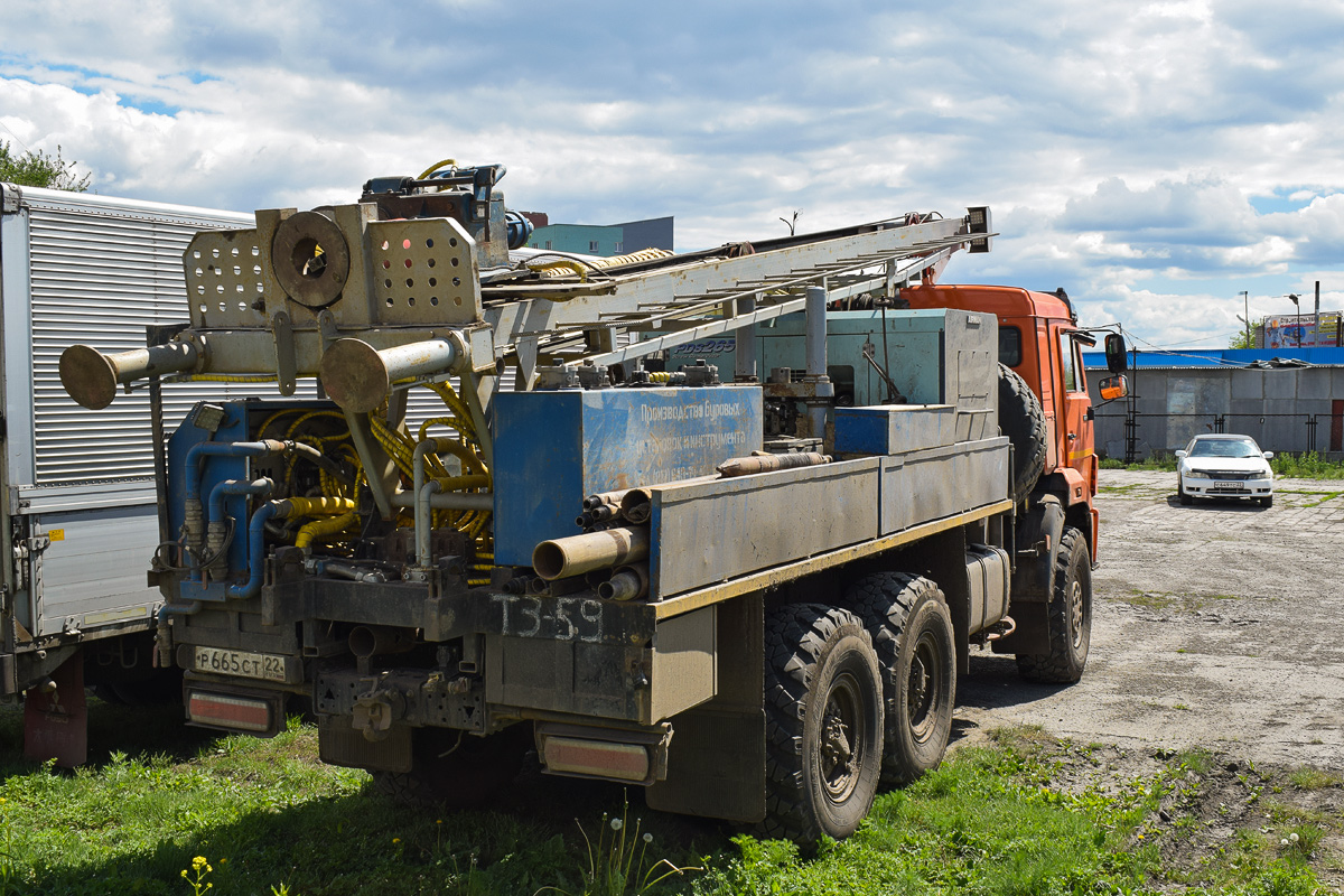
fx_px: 1344
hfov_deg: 53.1
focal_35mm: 36
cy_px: 448
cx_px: 672
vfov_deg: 36.9
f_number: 9
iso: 200
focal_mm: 24
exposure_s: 1/320
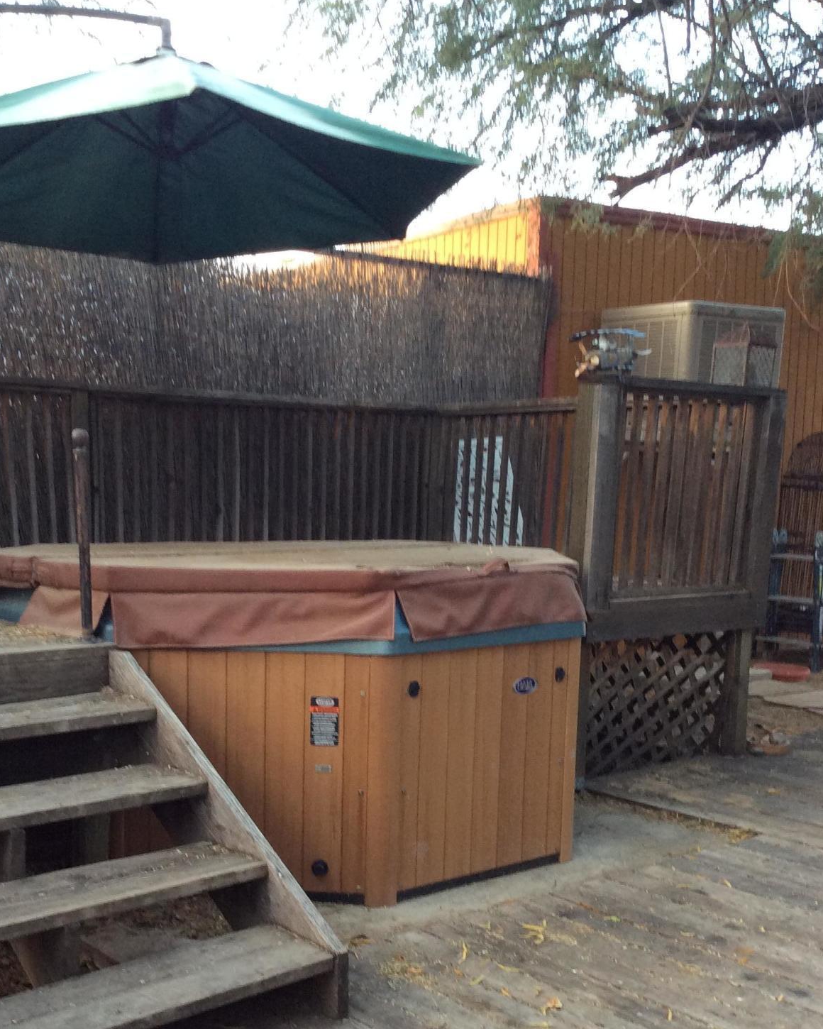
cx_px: 322
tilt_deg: -9.3
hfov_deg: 34.8
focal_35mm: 43
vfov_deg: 42.3
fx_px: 1309
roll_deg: -0.8
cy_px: 683
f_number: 2.4
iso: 64
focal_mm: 3.3
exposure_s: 1/24
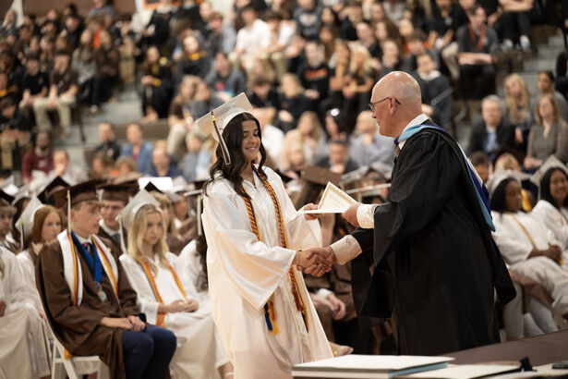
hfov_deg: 17.1
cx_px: 284
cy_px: 190
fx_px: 1893
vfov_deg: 11.4
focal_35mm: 120
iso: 1600
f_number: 2.8
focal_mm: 120
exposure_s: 1/100
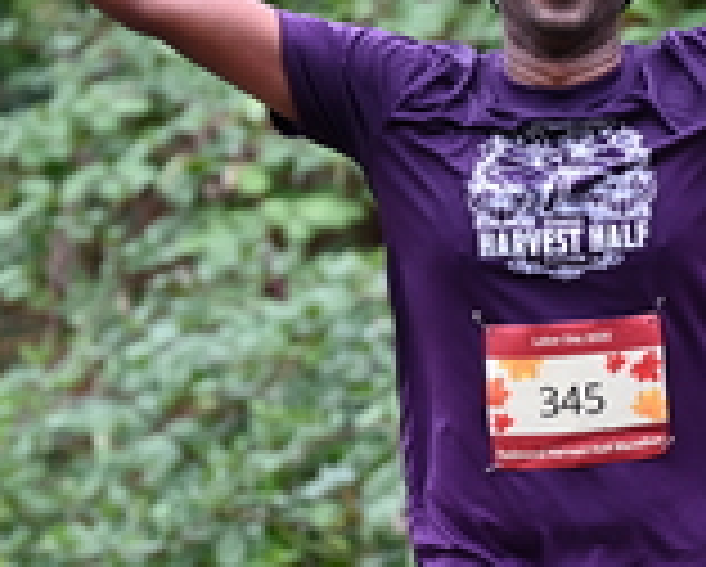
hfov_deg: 2.9
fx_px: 13766
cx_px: 630
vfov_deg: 2.4
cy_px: 268
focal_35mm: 658
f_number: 6.3
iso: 450
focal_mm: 200
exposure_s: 1/250
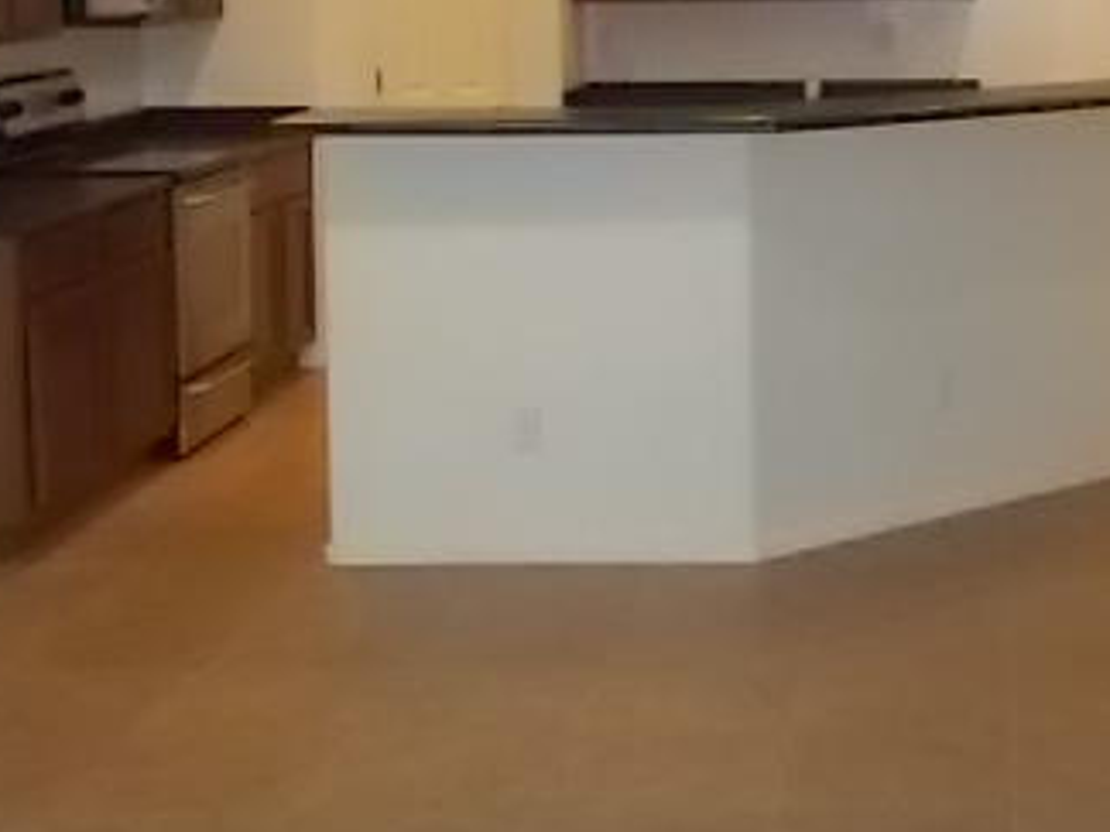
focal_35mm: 77
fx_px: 2469
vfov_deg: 18.9
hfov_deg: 24.9
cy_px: 106
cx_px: 908
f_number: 3.9
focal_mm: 6.9
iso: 800
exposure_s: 1/30
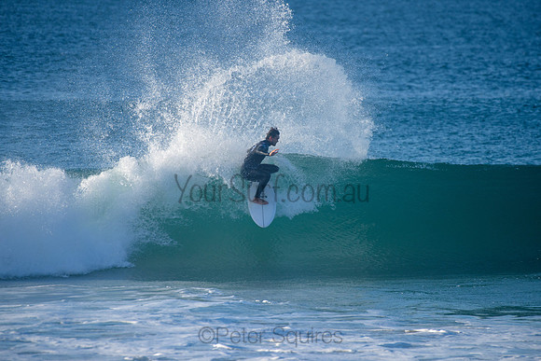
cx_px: 271
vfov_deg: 2.5
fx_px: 8112
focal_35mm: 540
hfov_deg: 3.8
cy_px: 172
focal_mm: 500
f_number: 5.6
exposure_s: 1/2000
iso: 400
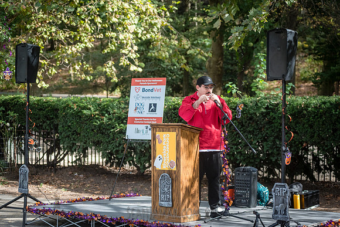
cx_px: 169
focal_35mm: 80
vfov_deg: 17.0
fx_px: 760
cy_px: 114
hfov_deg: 25.2
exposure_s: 1/1600
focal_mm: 80
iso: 1000
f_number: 4
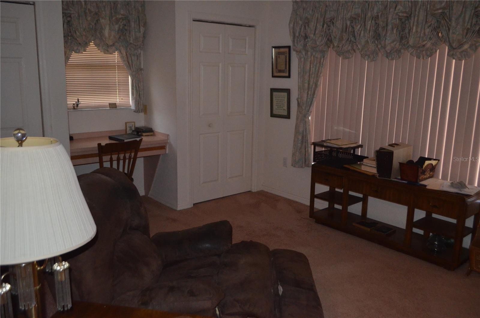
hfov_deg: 57.3
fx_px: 439
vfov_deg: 39.8
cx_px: 240
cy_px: 159
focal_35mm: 33
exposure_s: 1/60
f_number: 3.8
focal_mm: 22
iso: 3200
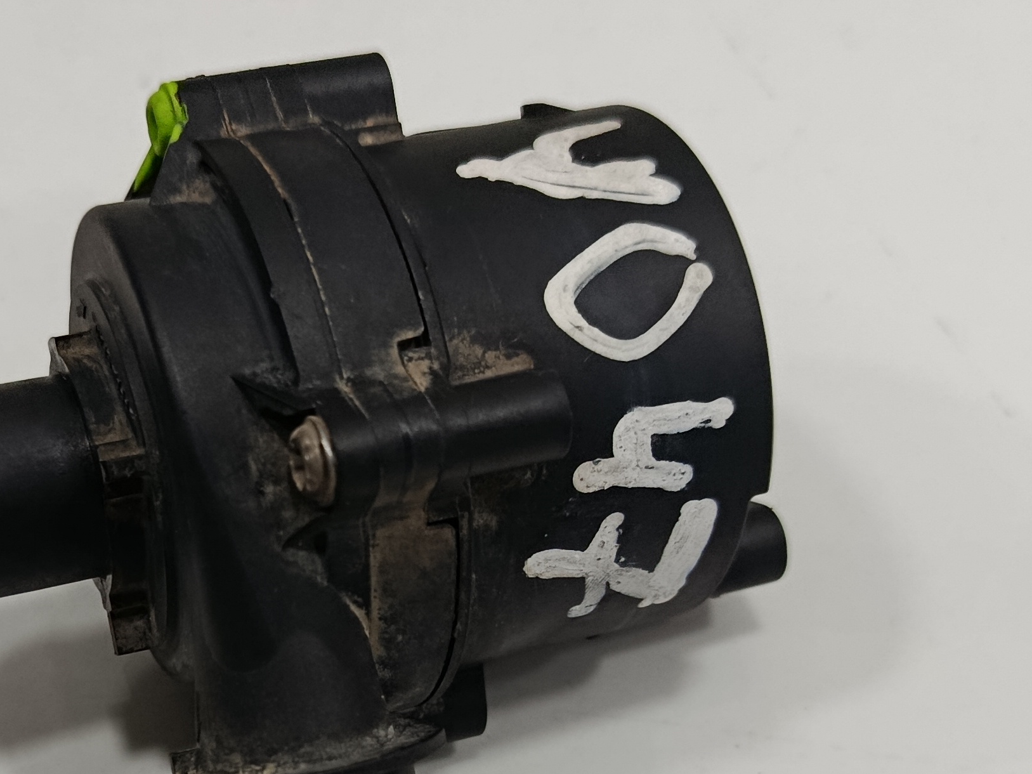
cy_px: 659
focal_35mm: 59
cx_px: 307
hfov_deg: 32.3
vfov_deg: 24.3
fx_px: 1759
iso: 961
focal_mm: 5.24
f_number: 1.7
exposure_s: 1/100
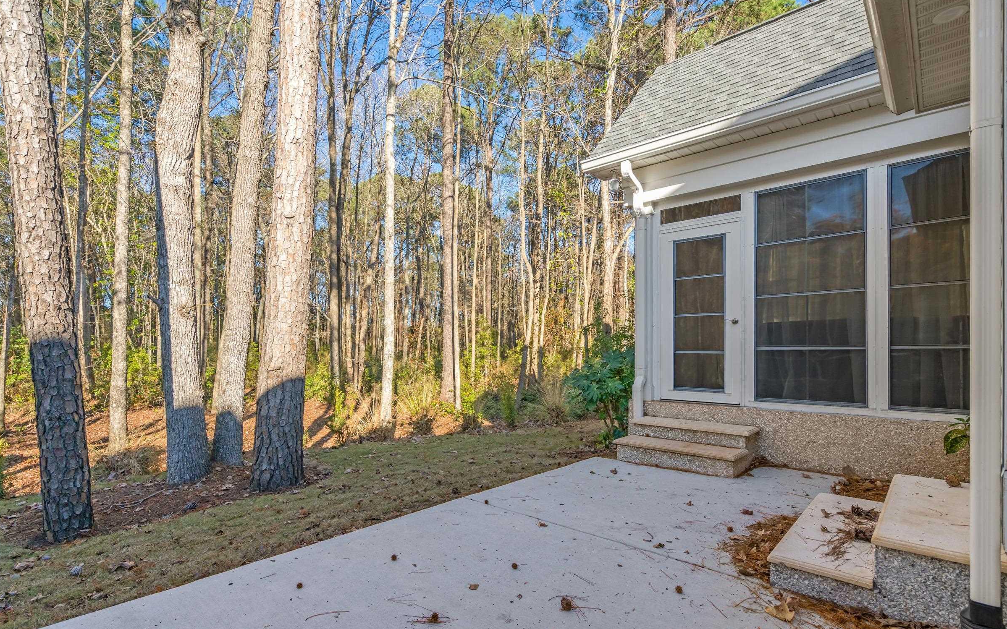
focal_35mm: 17
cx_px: 485
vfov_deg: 67.8
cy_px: 345
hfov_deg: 94.3
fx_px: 467
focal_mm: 16
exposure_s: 1/60
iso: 400
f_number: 8
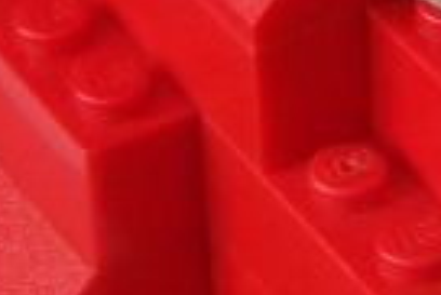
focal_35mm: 399
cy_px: -6
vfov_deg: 3.5
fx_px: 4893
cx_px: 833
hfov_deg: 5.1
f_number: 3
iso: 80
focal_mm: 8.5
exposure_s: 1/180
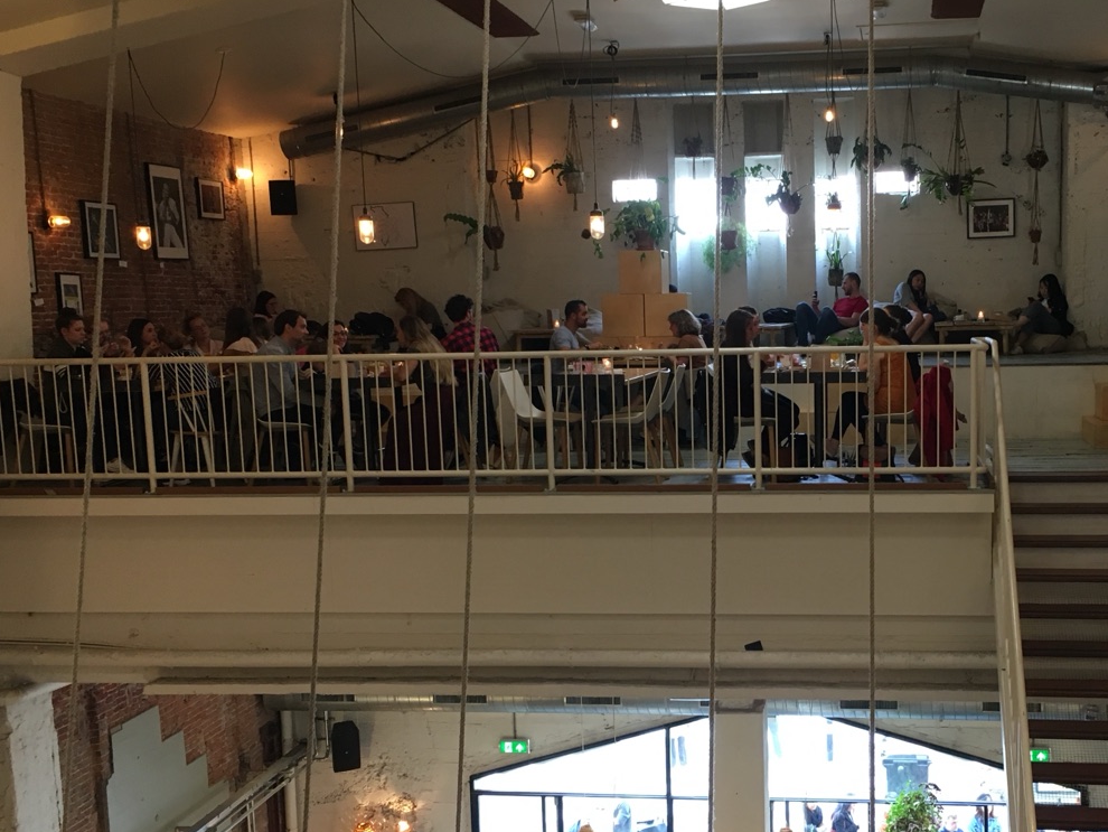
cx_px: 748
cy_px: 474
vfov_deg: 35.1
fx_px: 1313
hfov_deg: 45.0
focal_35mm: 41
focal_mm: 4.15
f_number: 2.2
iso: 100
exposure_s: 1/33
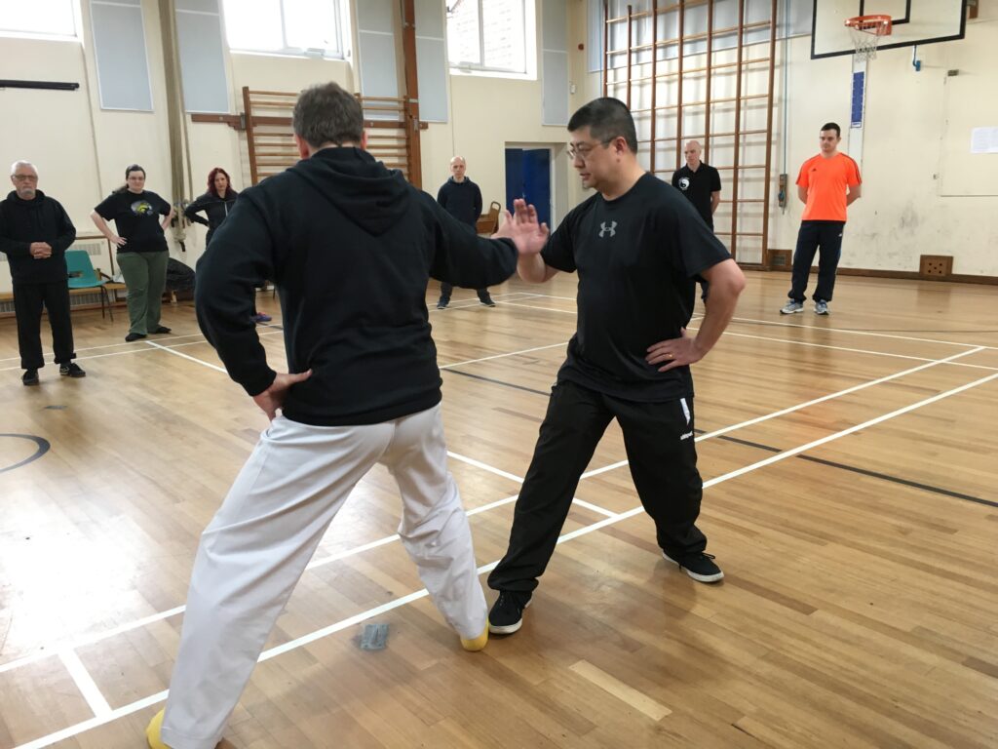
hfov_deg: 61.7
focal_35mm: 29
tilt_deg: -13.5
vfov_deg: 48.2
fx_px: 836
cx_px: 499
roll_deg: +0.3
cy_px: 374
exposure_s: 1/33
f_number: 2.2
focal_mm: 4.15
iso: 125
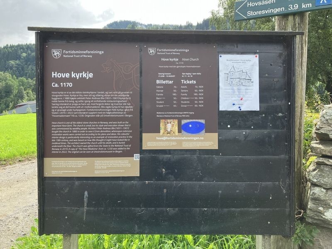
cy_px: 124
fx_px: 269
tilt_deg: +2.1
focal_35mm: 28
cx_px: 166
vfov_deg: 49.7
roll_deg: -1.1
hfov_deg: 63.4
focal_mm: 3.99
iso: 32
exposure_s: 1/500
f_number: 1.8
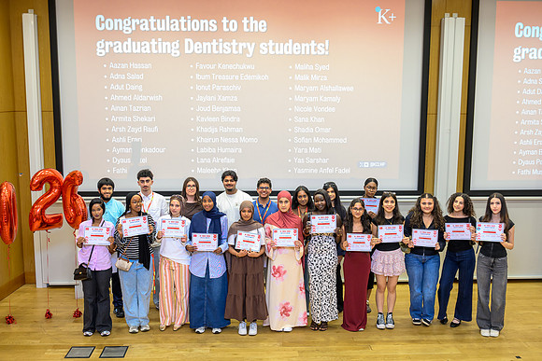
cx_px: 271
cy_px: 180
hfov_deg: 49.3
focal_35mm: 39
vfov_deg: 34.1
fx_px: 590
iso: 3200
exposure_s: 1/200
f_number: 2.8
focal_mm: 39
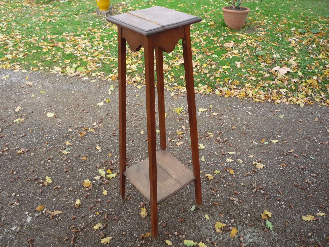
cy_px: 124
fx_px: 285
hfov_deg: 60.0
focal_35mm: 30
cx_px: 164
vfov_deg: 46.8
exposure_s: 1/30
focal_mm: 5.2
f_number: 3.3
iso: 320
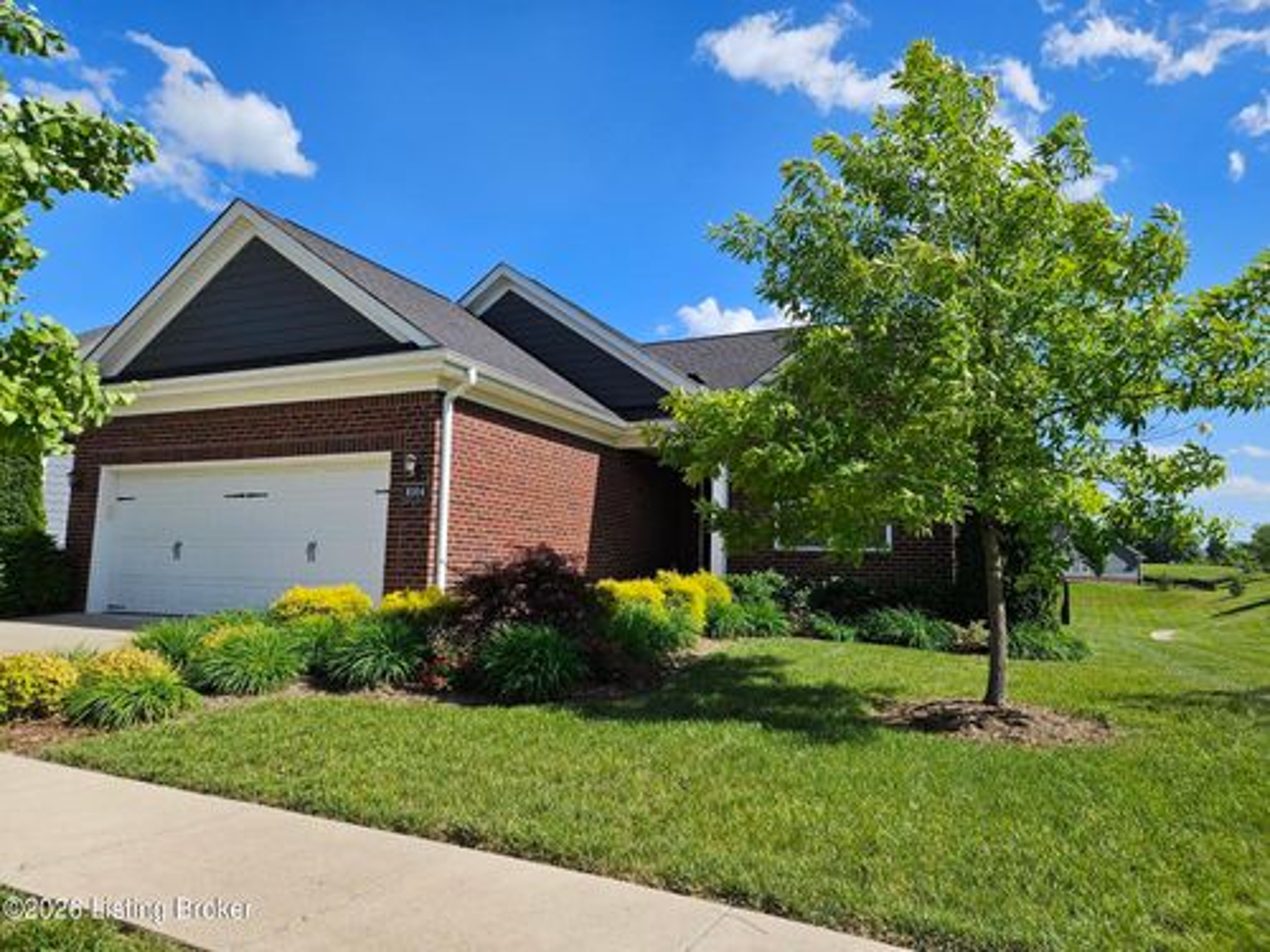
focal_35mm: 23
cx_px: 635
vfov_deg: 58.9
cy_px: 476
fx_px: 844
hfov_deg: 73.9
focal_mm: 5.4
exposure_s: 1/1925
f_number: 1.8
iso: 25
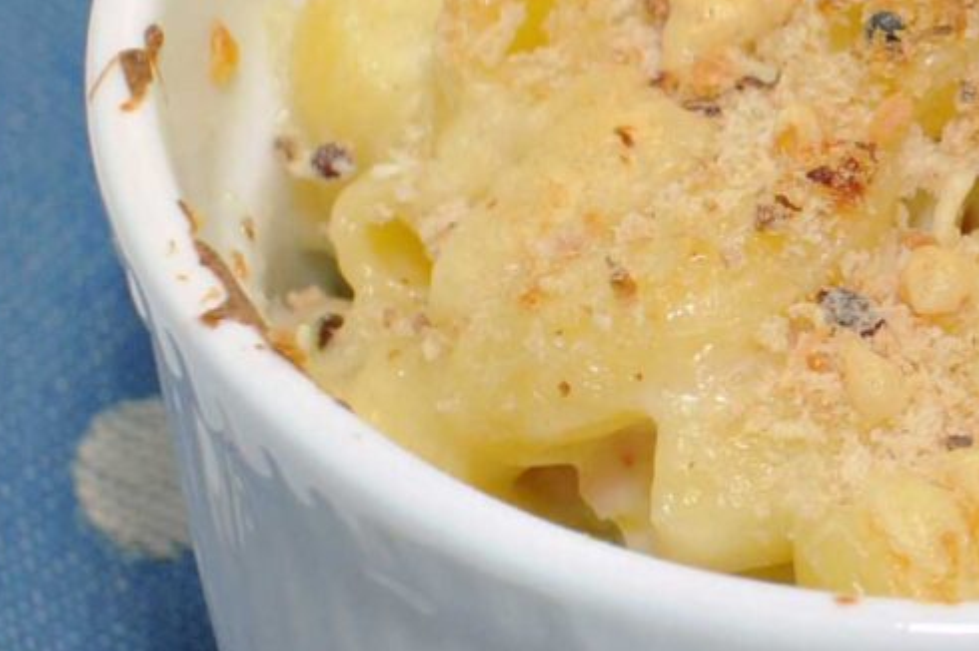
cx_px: 1572
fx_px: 6386
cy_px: 34
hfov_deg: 8.5
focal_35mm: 235
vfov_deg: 5.8
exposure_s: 1/200
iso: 400
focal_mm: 30
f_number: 5.6
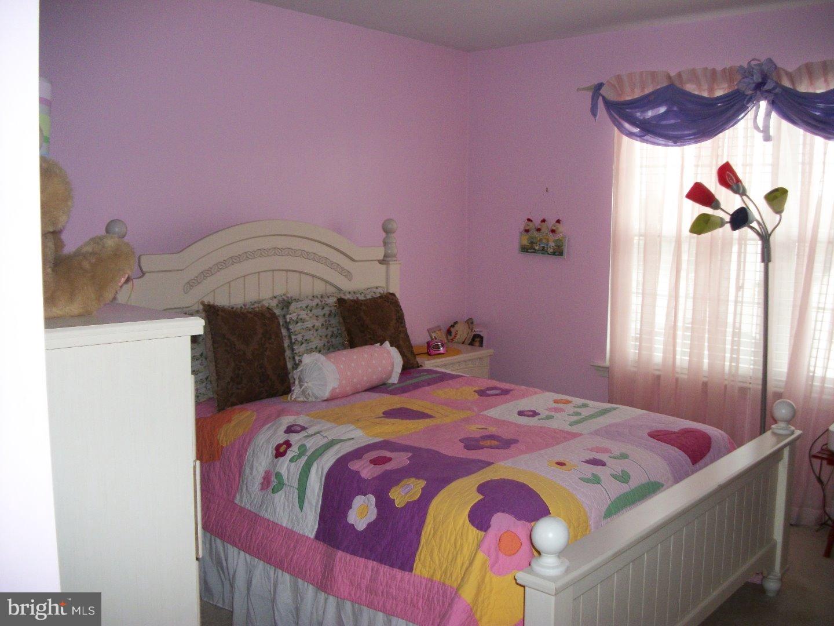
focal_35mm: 32
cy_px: 313
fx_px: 771
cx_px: 417
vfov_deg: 44.2
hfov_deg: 56.8
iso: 160
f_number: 2.9
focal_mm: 5.7
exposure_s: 1/30
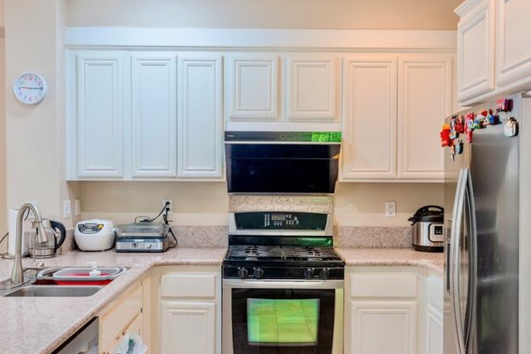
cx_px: 272
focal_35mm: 38
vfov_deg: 35.4
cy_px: 192
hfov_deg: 51.2
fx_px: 555
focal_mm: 31.5
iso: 800
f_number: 8
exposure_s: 1/100
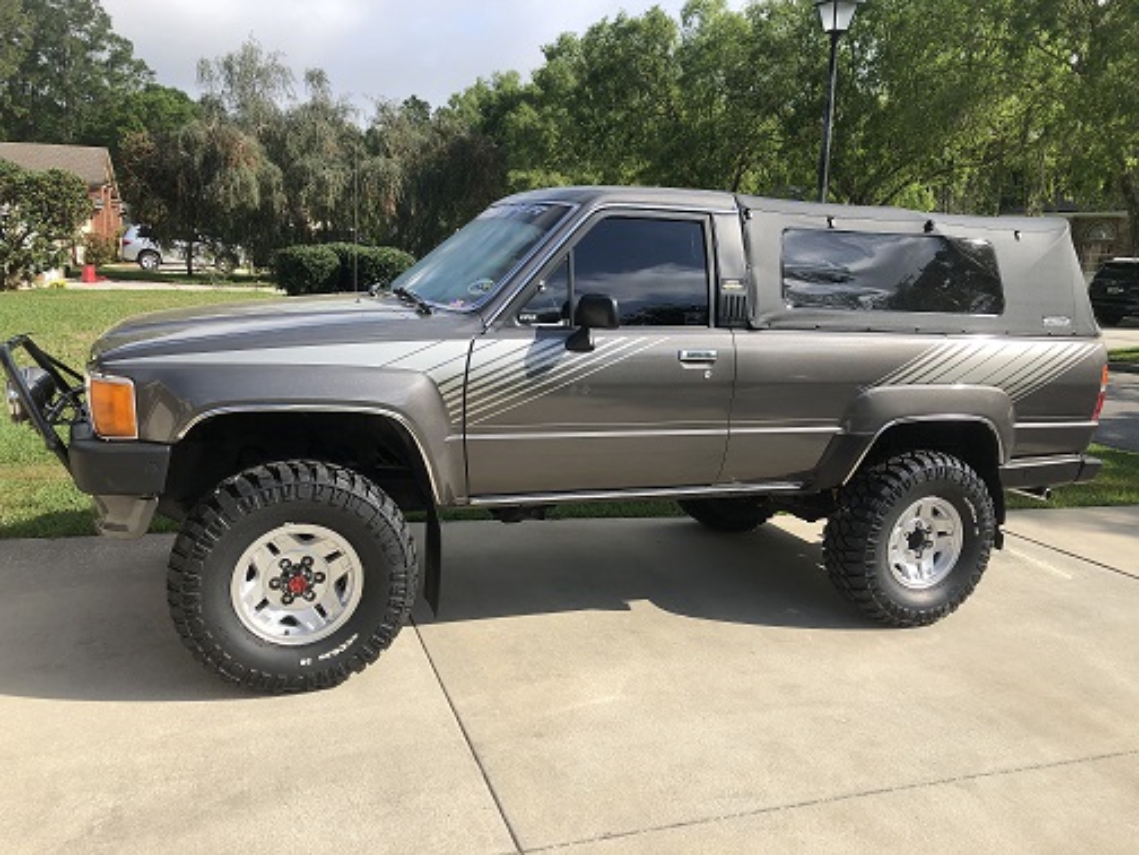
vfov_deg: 49.7
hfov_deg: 63.4
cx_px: 570
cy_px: 428
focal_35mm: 28
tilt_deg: -11.0
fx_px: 921
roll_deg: -1.5
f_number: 1.8
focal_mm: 3.99
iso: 20
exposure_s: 1/1279
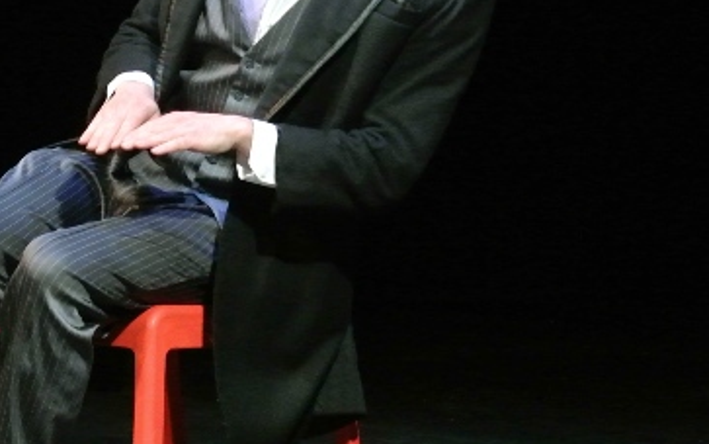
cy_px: 105
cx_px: 209
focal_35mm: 239
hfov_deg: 8.8
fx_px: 4619
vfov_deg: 5.5
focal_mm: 39.8
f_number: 3.8
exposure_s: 1/80
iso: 3200
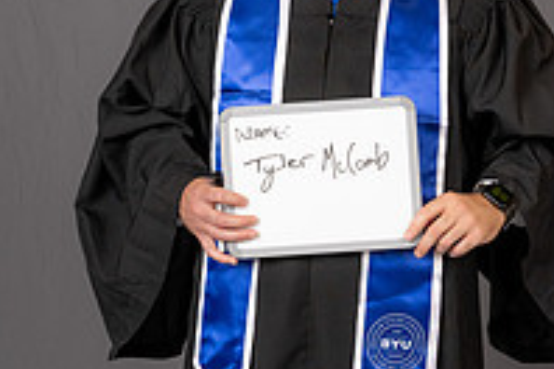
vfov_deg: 10.8
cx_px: 367
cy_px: 162
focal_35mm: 127
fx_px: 1954
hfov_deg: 16.1
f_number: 8
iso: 2000
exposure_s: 1/200
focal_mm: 56
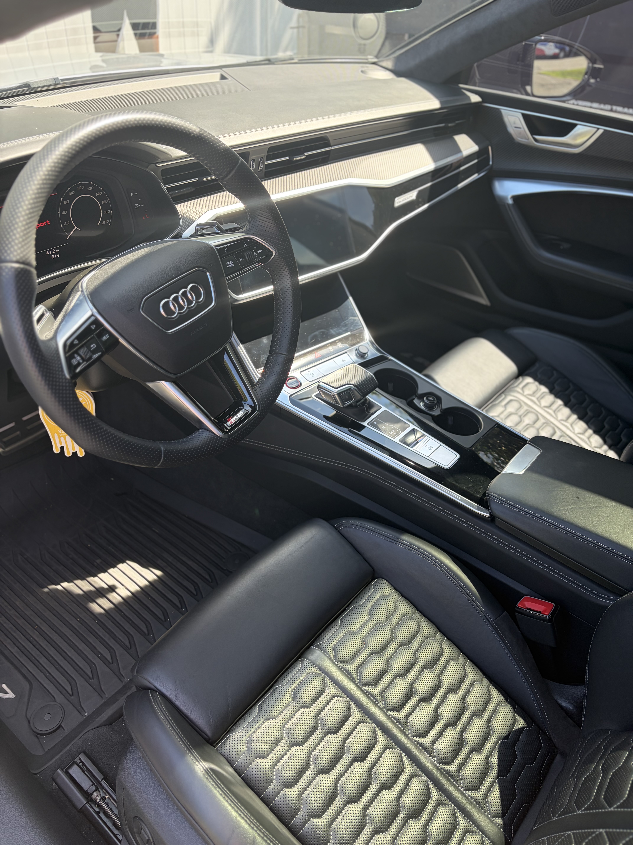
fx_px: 634
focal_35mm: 26
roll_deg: -2.0
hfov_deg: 53.1
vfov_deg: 67.3
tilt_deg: -35.8
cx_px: 316
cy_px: 422
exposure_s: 1/189
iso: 64
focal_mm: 5.96
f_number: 1.6
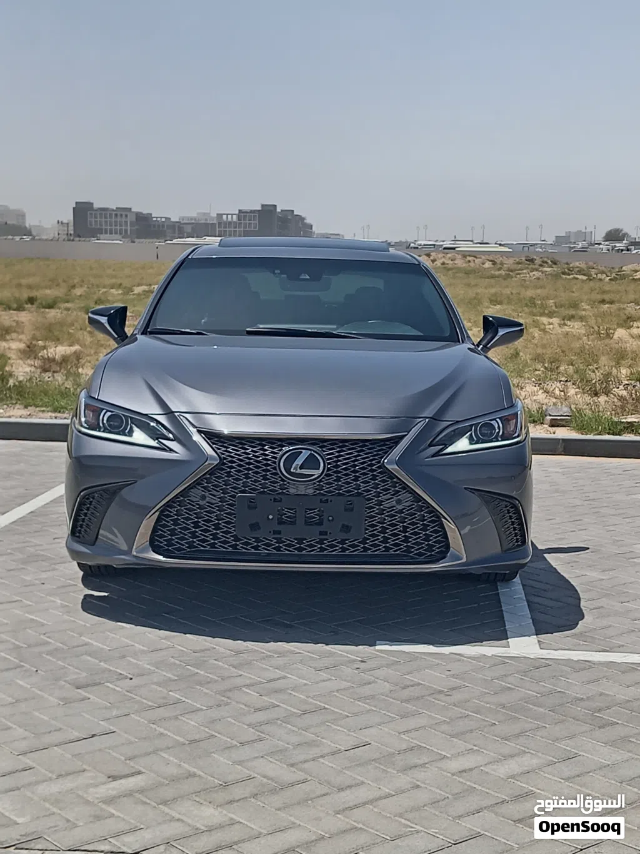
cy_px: 427
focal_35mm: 54
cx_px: 320
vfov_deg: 35.5
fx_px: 1331
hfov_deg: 27.0
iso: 102
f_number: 1.8
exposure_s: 1/704
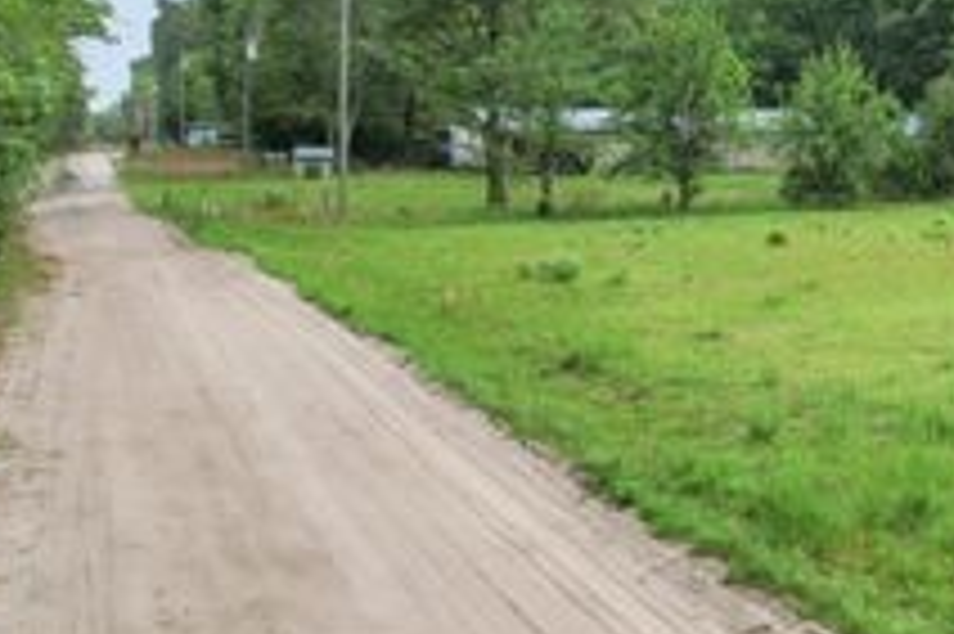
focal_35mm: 52
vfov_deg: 25.6
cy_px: 146
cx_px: 1062
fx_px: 1377
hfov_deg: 33.2
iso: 100
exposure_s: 1/320
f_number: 2.8
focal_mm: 8.38
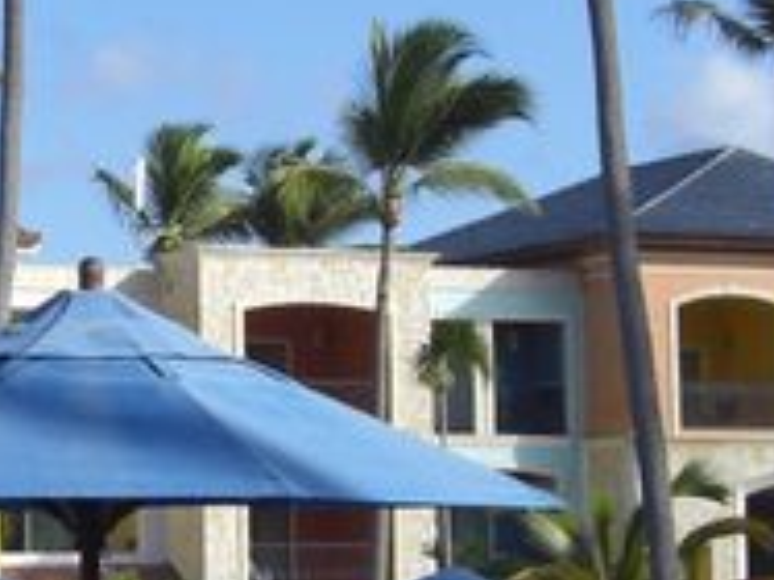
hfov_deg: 9.5
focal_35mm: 208
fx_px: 4648
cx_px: 153
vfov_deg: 7.1
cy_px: 414
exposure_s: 1/125
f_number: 8
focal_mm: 6.2
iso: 64
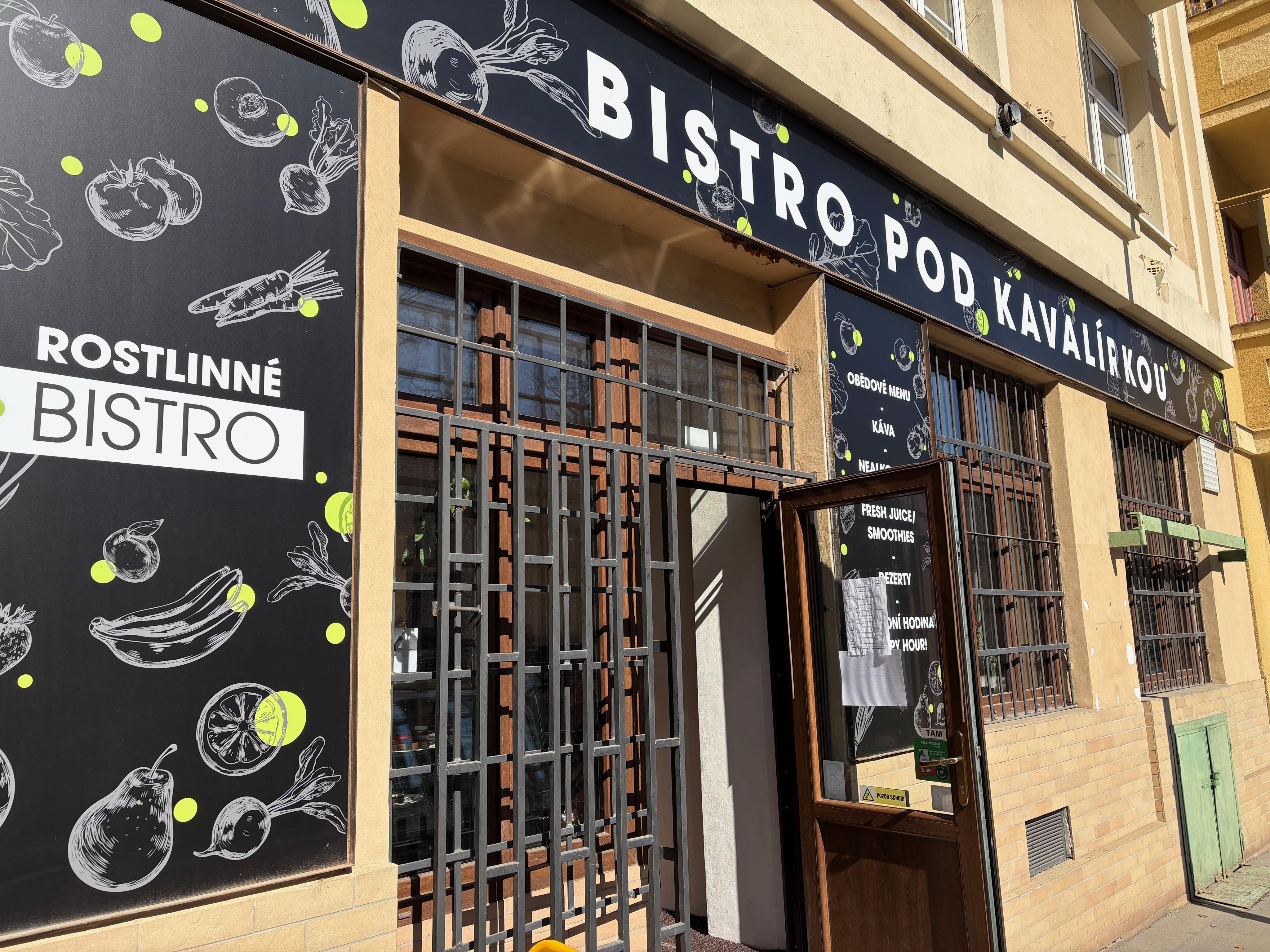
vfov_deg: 53.1
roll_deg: +2.2
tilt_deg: +9.3
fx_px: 954
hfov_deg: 67.3
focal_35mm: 26
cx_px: 635
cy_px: 476
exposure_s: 1/2985
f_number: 1.6
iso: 50
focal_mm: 5.96
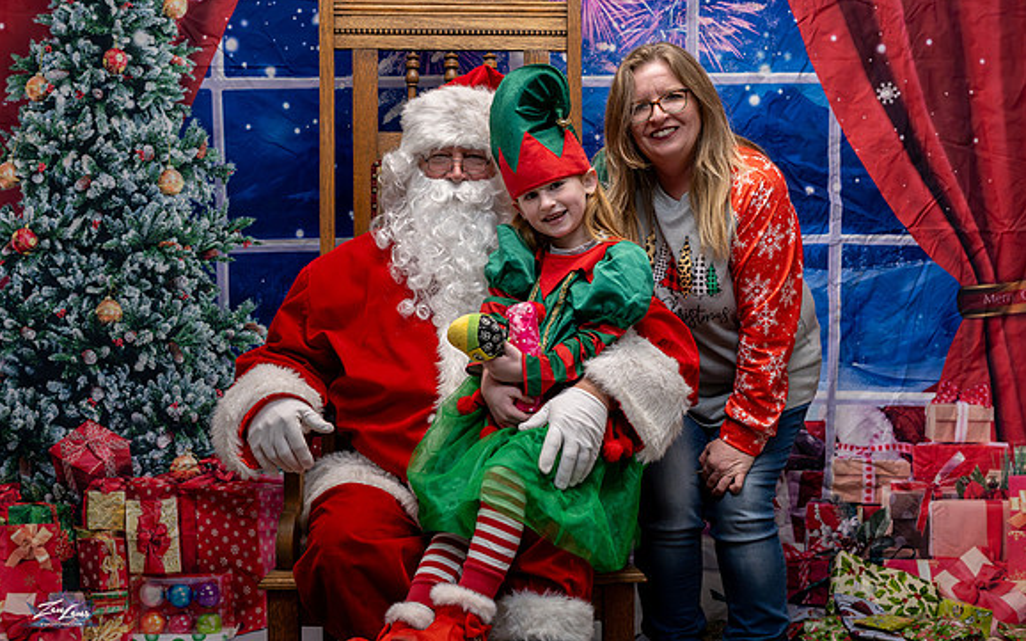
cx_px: 513
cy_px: 320
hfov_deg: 40.3
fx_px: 1398
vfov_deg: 25.8
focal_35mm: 50
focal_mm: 46
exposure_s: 1/400
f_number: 4.5
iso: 3200
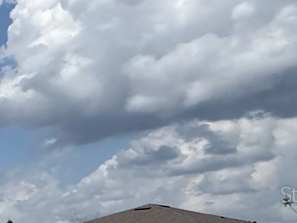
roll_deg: +0.5
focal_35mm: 76
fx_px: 652
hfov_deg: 14.7
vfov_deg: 19.1
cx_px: -430
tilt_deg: +7.4
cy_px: 194
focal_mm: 2.22
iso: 50
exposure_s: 1/6173
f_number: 2.2
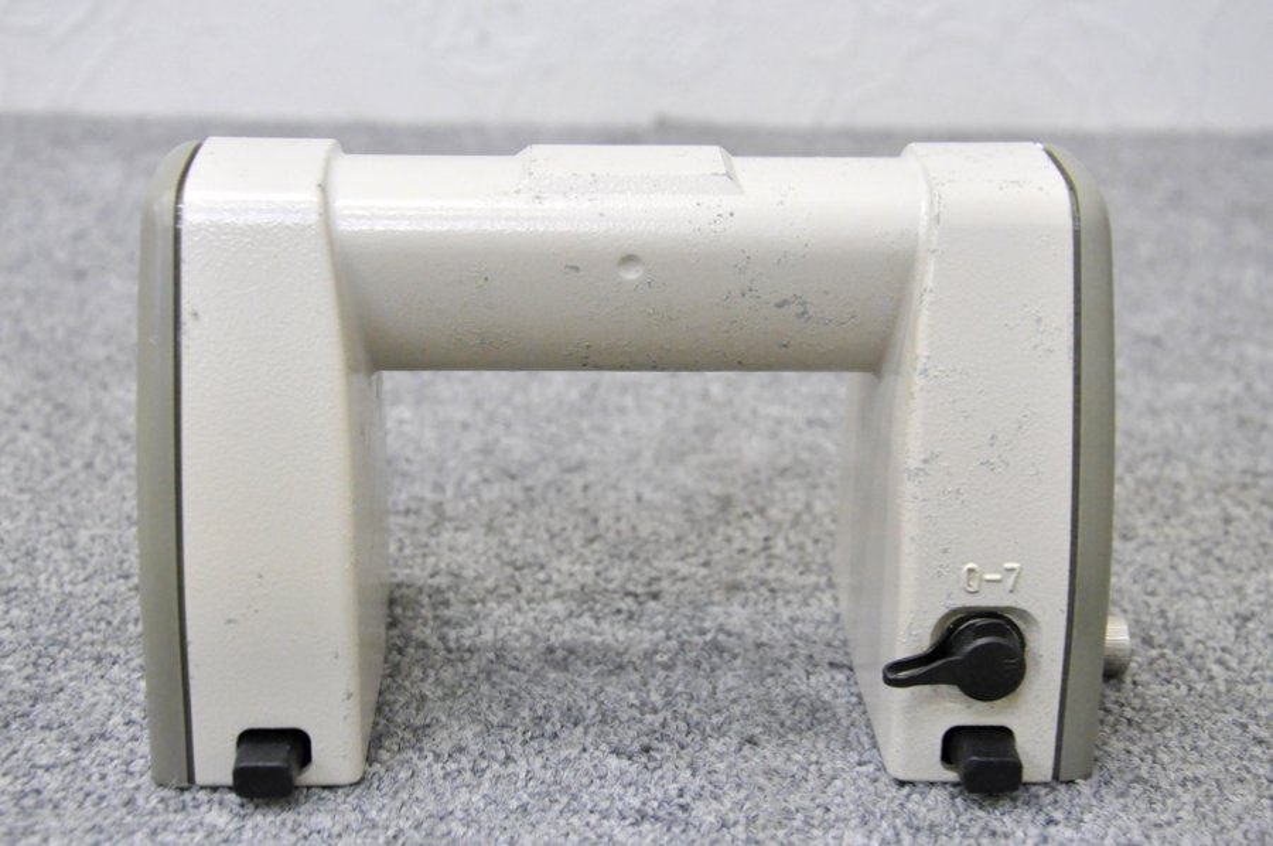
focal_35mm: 72
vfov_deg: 18.9
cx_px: 636
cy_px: 423
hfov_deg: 28.1
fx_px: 2543
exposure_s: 1/100
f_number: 10
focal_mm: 48
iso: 3200
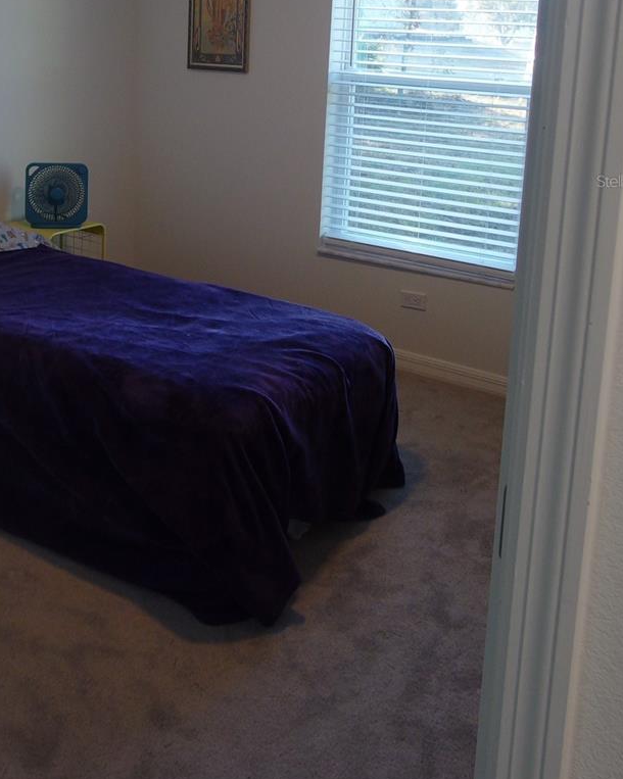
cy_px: 181
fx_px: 991
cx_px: 209
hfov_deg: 34.6
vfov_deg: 41.5
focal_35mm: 43
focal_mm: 6
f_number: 2.2
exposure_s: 1/80
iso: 200
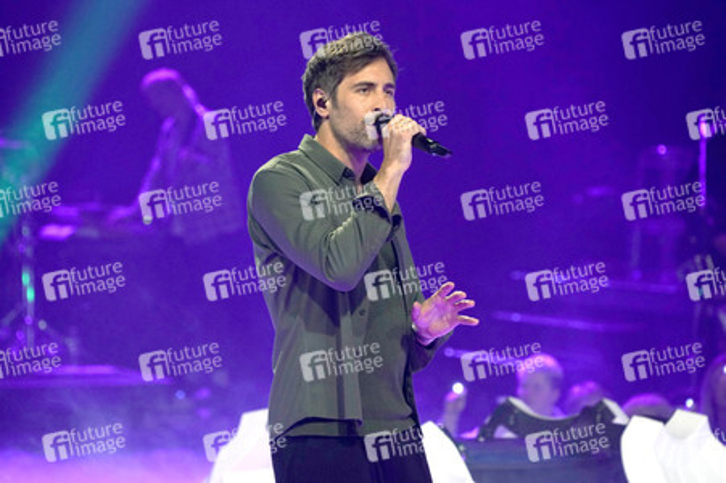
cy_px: 242
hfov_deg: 10.3
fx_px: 4030
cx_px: 363
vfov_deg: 6.9
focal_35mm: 200
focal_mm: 200
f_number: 5.6
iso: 2000
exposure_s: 1/160
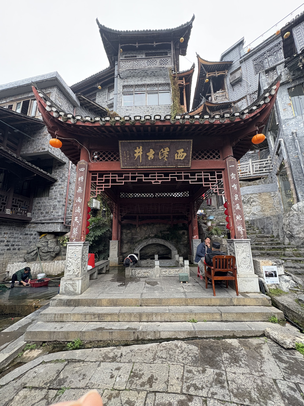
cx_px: 152
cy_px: 203
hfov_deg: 85.7
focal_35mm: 14
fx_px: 164
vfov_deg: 102.1
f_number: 2.2
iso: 250
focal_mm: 2.22
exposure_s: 1/60
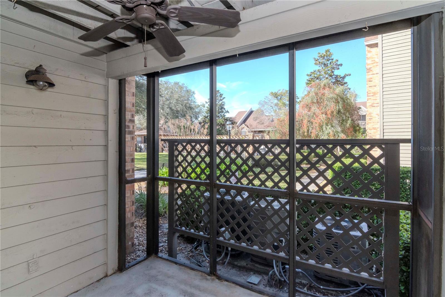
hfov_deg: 95.0
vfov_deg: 72.0
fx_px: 204
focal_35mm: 16
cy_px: 148
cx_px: 222
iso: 640
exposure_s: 1/100
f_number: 11
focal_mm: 11
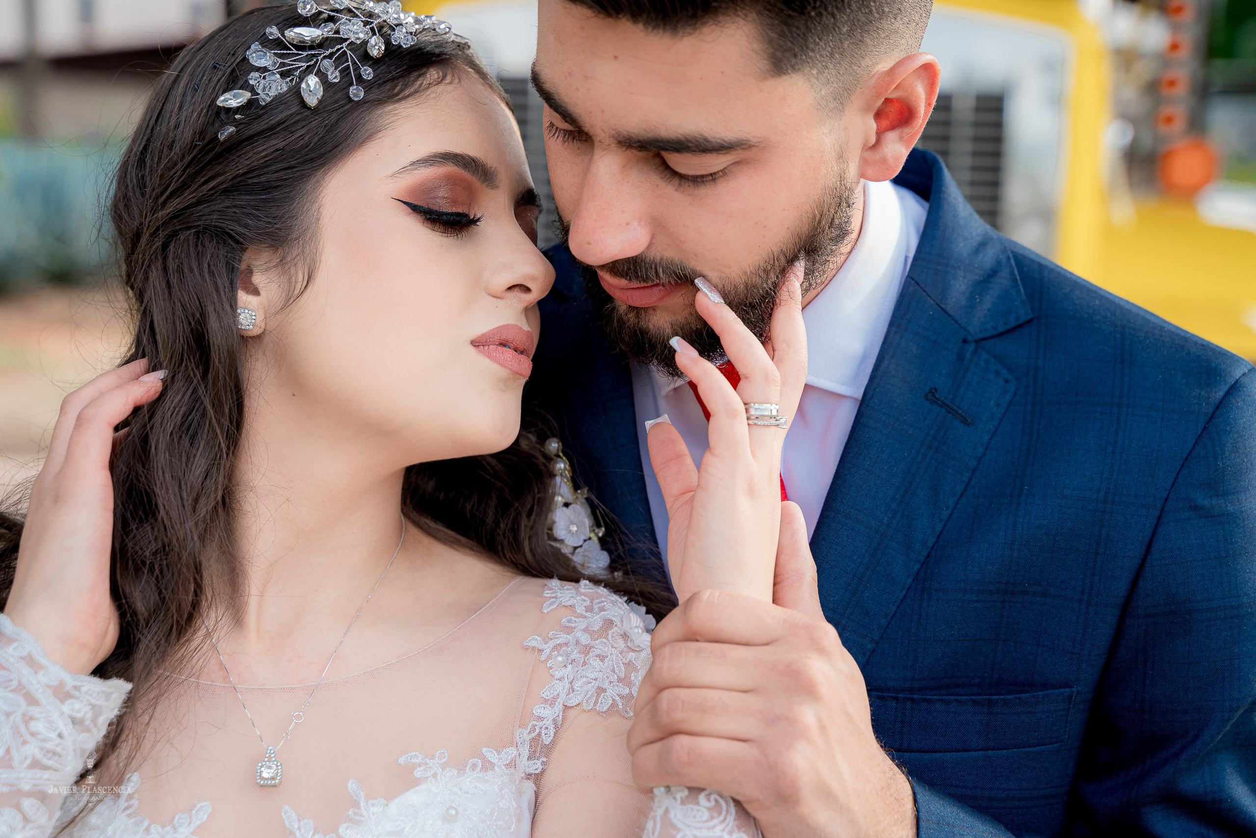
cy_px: 419
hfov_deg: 30.5
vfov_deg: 20.6
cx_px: 628
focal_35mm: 66
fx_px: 2303
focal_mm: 66
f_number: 5
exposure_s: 1/320
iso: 500
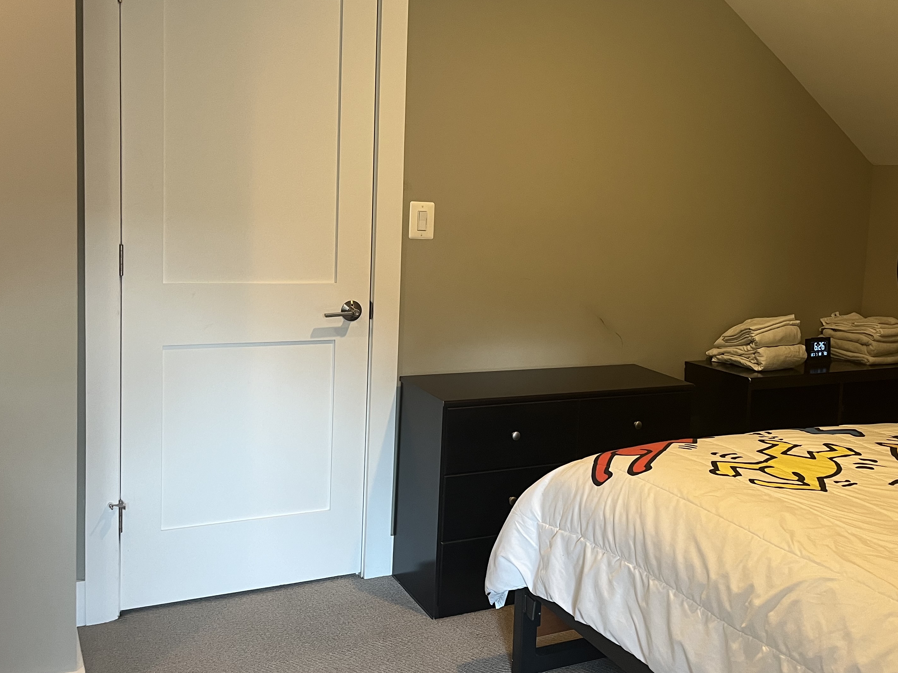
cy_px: 293
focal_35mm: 37
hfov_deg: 49.7
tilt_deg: -6.0
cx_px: 552
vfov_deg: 38.6
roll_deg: -2.8
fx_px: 960
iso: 160
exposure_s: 1/60
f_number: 1.6
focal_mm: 5.1
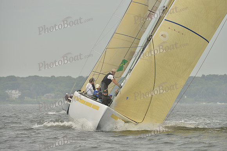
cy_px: 76
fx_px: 2270
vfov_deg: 3.8
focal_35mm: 360
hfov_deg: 5.7
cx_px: 114
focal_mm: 360
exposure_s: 1/800
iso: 280
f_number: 9
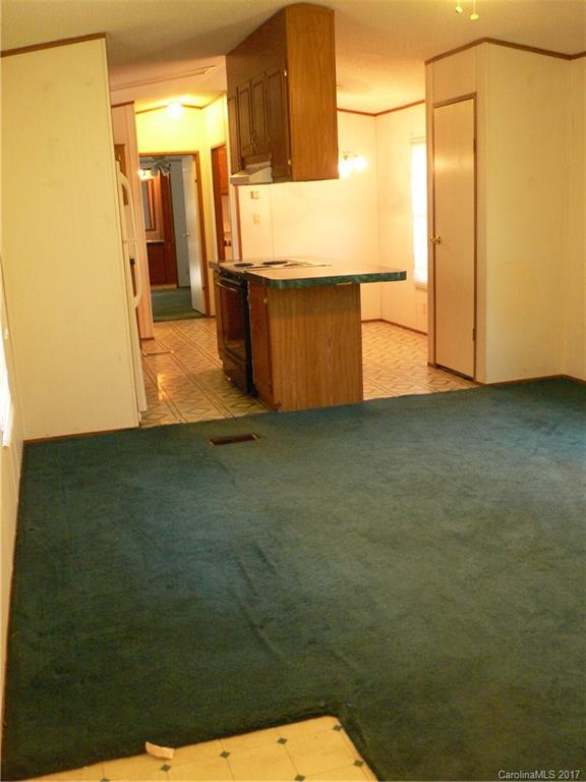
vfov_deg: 54.0
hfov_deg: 41.8
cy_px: 391
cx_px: 293
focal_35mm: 34
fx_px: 767
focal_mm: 6.3
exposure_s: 1/13
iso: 200
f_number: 2.8
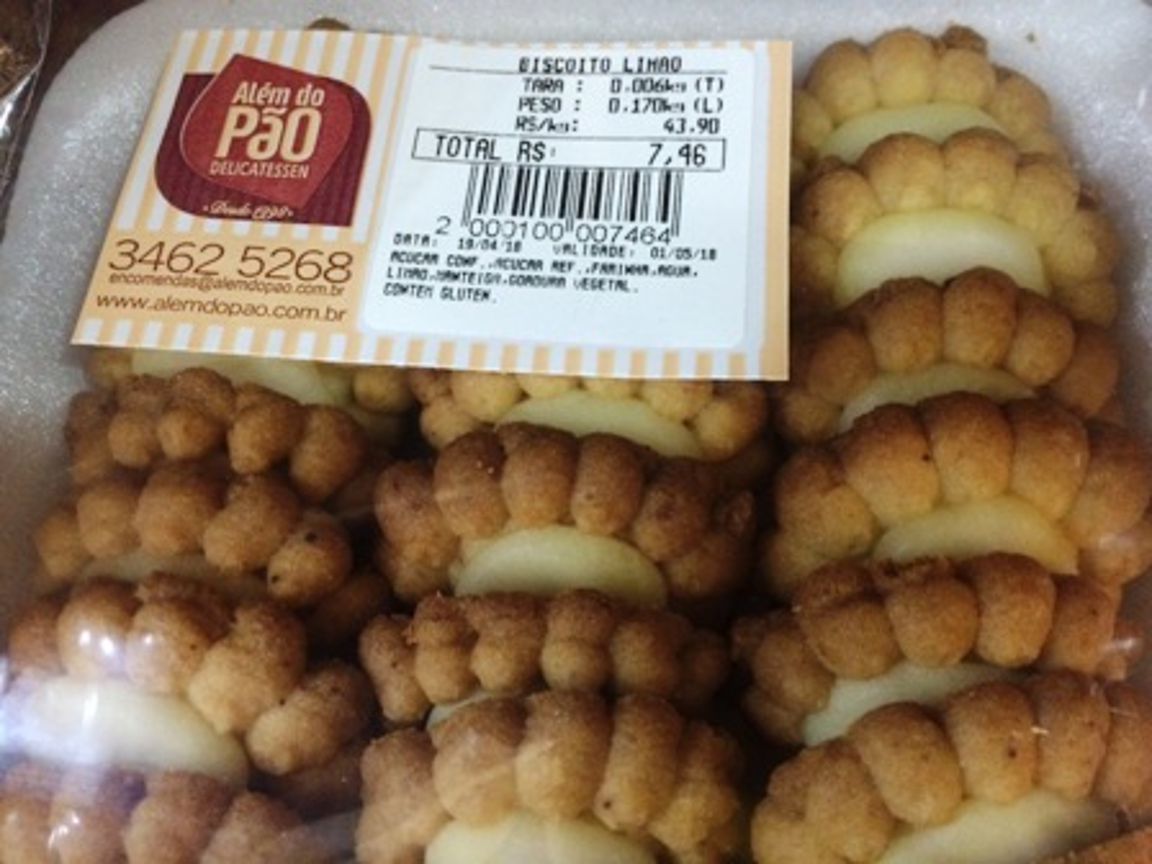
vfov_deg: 48.2
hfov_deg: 61.7
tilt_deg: -54.1
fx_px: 965
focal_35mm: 29
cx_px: 576
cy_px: 432
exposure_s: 1/17
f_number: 2.2
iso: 320
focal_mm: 4.15
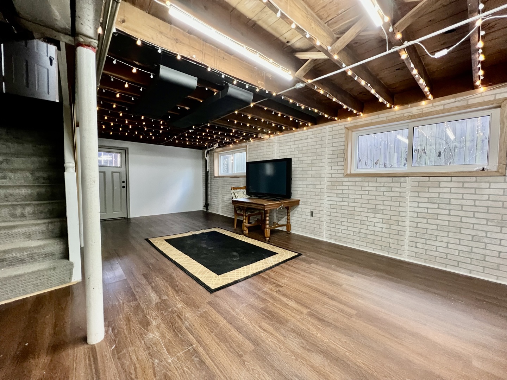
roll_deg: -0.2
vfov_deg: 89.9
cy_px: 190
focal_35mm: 13
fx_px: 190
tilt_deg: -3.1
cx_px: 254
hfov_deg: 106.2
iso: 640
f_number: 1.8
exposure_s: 1/60
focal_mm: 1.57
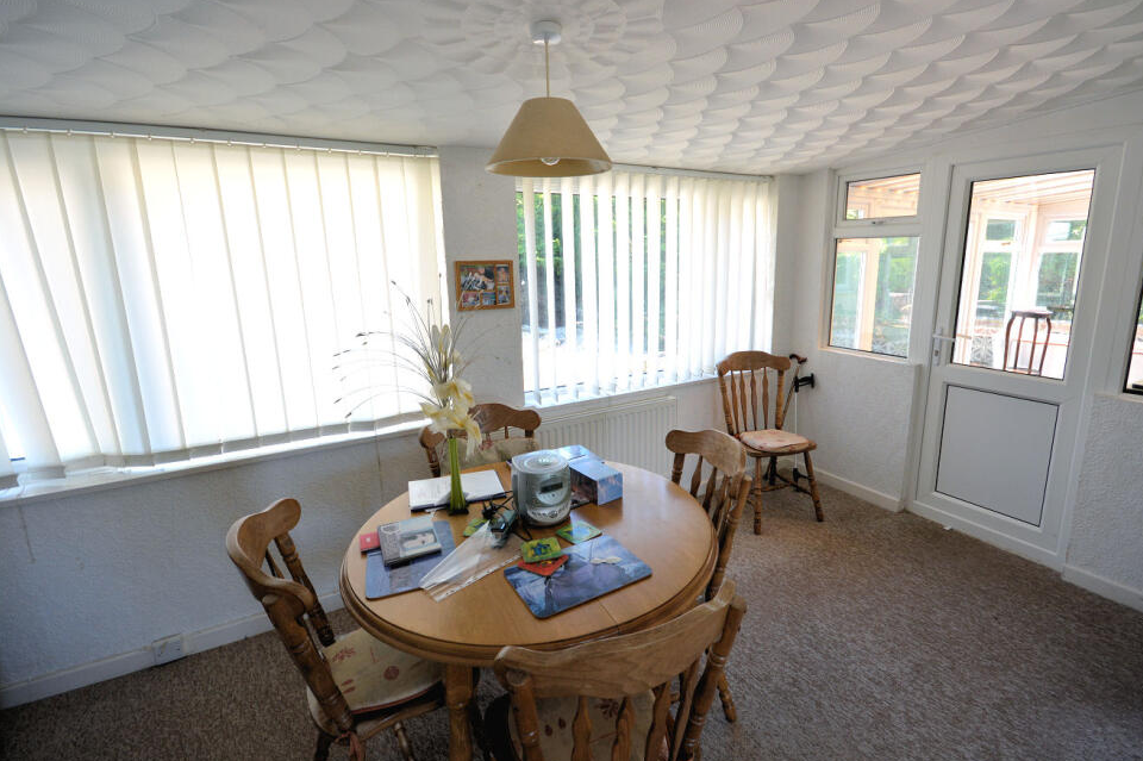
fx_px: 508
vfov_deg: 73.6
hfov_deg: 96.6
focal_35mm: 16
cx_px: 608
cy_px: 363
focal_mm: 10
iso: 400
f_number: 8
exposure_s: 1/80
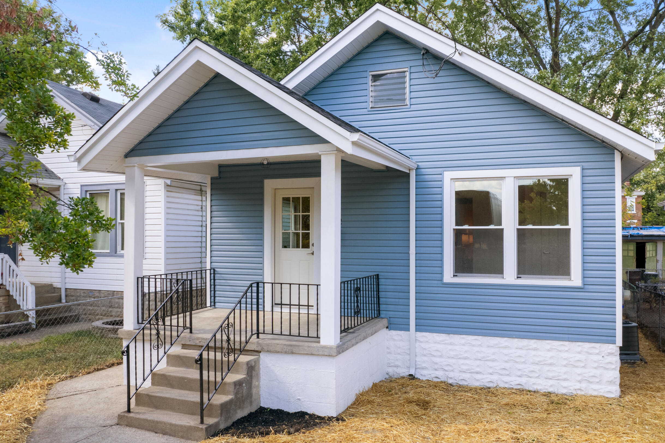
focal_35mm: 27
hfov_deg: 67.3
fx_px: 499
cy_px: 236
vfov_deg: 47.9
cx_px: 361
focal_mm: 8.38
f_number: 2.8
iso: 100
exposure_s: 1/90
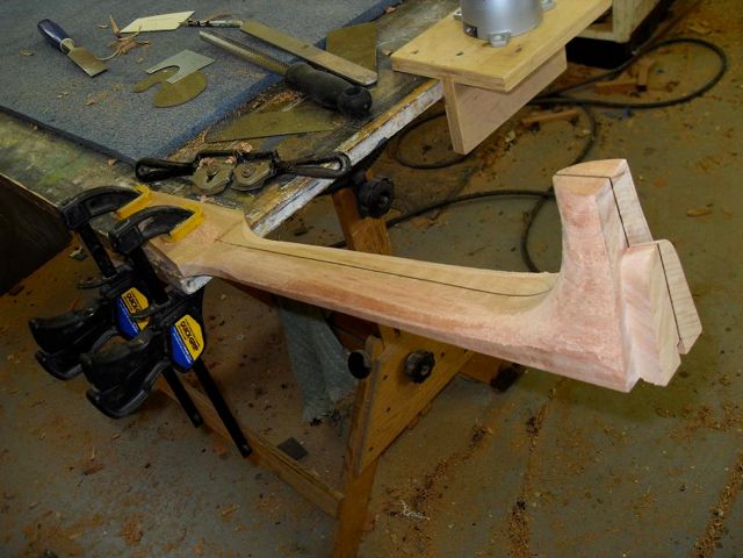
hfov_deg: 52.6
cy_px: 279
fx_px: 751
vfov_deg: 40.7
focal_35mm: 35
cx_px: 372
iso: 100
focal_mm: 6.3
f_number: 2.8
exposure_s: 1/45
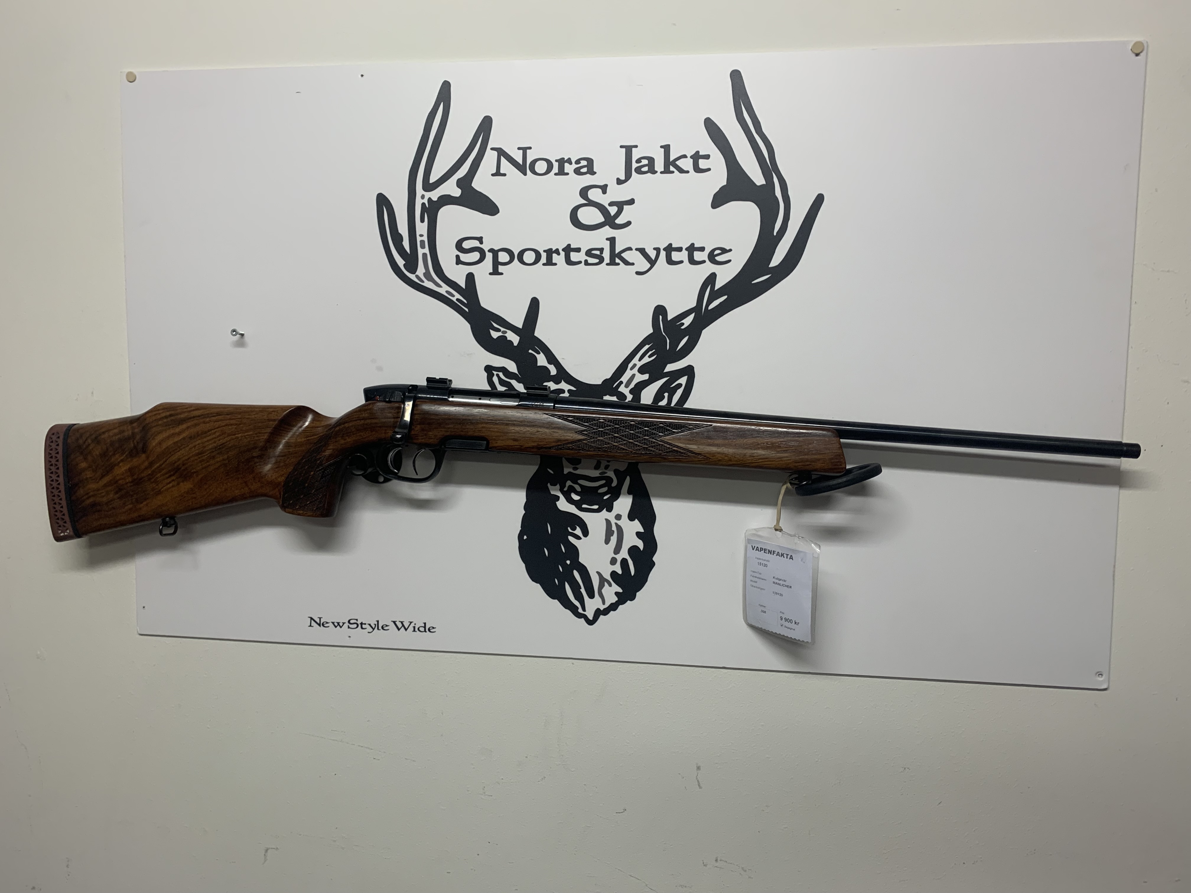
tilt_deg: -4.8
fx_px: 895
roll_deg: -0.1
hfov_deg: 67.3
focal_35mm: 26
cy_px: 446
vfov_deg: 53.1
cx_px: 596
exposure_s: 1/121
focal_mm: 4.25
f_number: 1.8
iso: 80
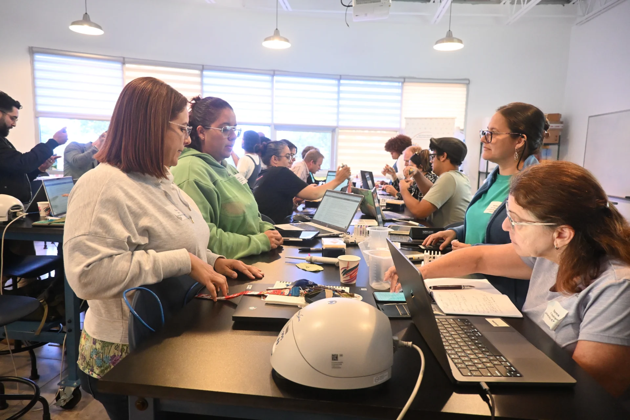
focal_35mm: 24
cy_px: 210
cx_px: 315
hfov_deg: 73.7
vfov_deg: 53.1
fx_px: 420
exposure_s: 1/60
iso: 3600
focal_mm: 16
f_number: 4
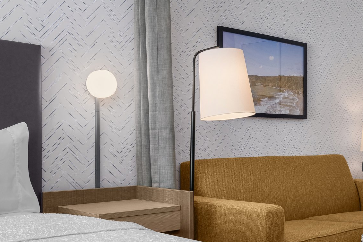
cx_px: 284
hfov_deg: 39.0
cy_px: 147
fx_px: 494
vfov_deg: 27.5
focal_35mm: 49
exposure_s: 1/50
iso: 400
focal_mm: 20.9
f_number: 8
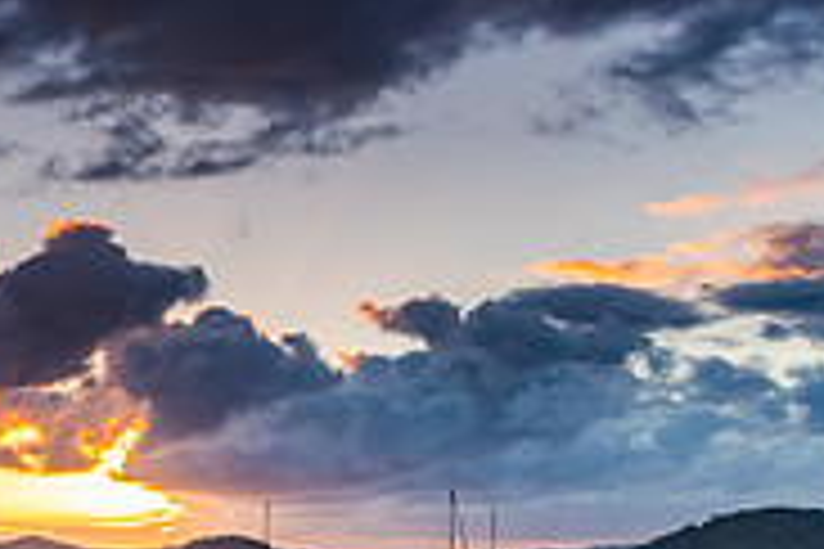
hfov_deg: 21.9
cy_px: 533
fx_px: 1762
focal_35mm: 77
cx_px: -405
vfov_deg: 17.4
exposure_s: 1/6
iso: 50
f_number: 11
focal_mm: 16
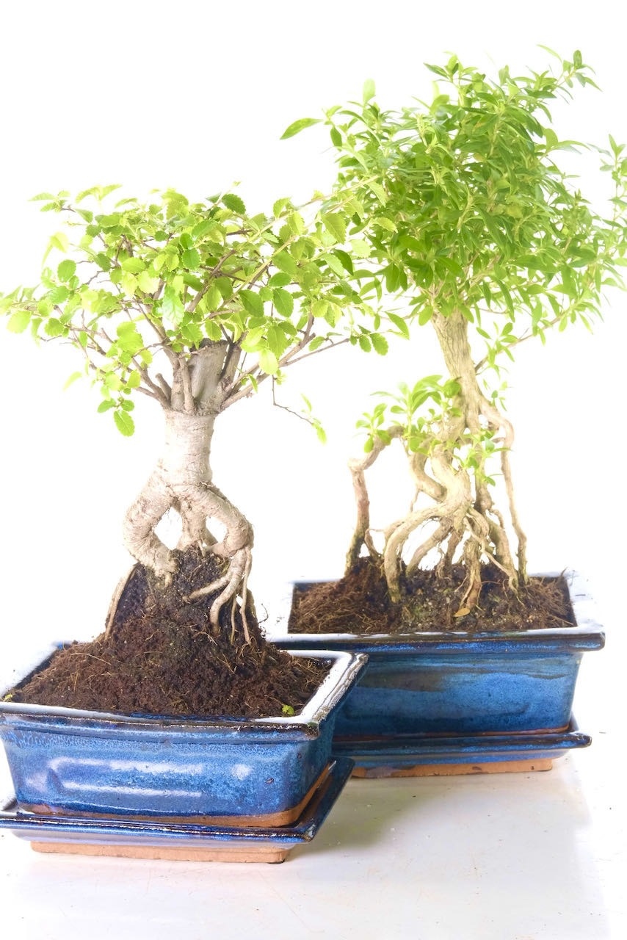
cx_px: 314
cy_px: 470
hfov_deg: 14.3
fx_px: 2506
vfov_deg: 21.2
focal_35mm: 96
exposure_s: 1/20
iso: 2500
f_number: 13
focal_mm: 63.8
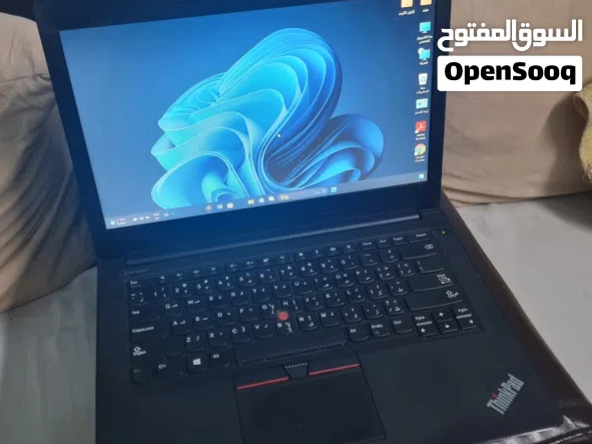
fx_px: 445
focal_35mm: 26
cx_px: 286
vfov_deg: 53.0
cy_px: 236
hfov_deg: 67.3
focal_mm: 6.7
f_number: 1.8
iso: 400
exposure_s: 1/40
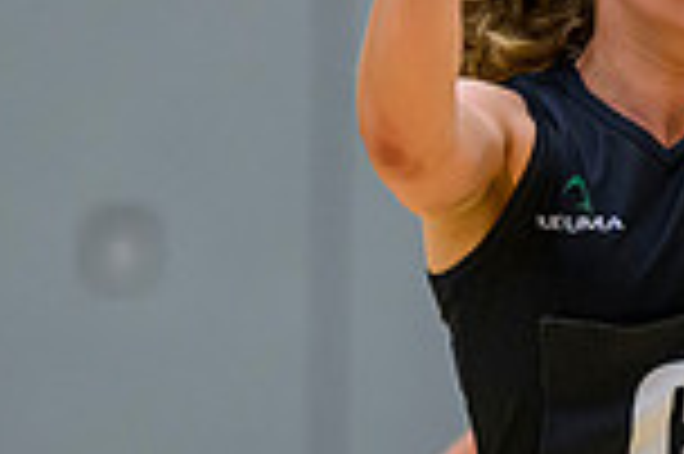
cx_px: 621
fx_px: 20156
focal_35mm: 1062
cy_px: 478
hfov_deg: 1.9
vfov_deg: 1.3
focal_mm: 200
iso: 3200
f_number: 2.8
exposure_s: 1/1250
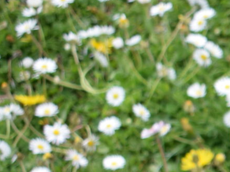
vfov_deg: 6.4
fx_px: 1499
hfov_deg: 7.9
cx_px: 618
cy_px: 317
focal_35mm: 226
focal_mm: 27
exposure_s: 1/1250
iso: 400
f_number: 4.5
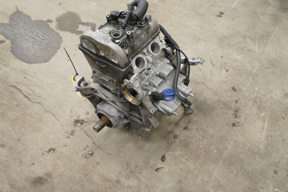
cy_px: 96
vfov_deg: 33.0
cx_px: 144
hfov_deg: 47.9
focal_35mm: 40
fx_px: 324
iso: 1250
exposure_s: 1/60
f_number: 4.5
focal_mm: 27
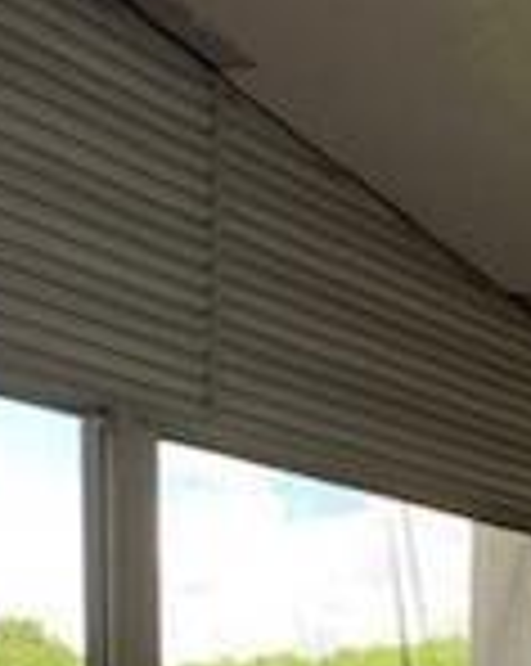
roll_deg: -1.2
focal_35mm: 103
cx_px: 513
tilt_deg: -11.1
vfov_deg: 15.5
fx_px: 2028
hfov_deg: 14.7
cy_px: 1269
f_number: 1.8
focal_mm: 4.25
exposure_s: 1/122
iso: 32
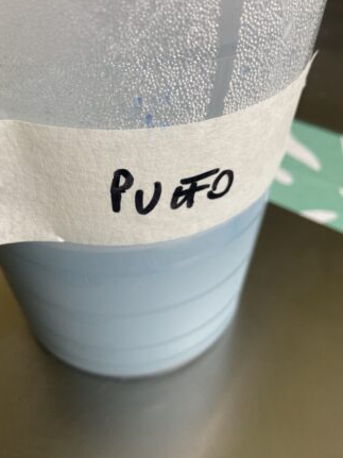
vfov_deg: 61.7
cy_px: 226
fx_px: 383
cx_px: 151
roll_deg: +0.4
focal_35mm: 29
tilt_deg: -43.5
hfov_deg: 48.1
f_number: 1.8
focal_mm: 4.25
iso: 125
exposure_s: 1/103
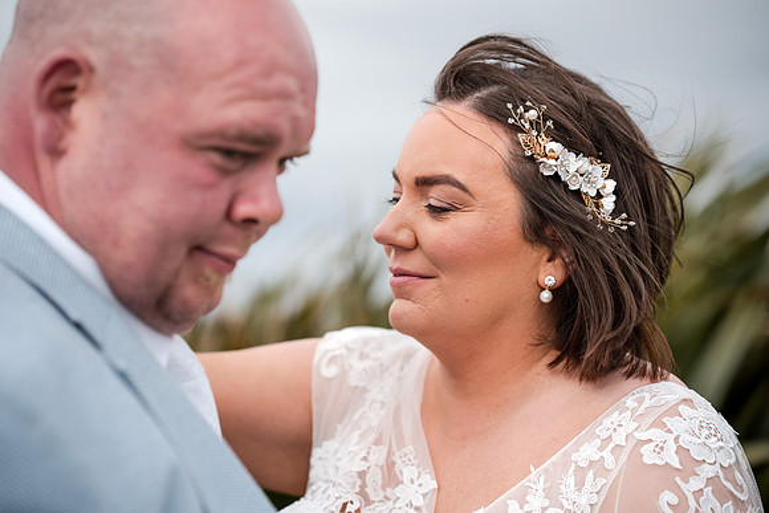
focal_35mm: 85
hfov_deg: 23.9
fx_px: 1816
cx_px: 384
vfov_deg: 16.1
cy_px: 256
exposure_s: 1/1600
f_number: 2.8
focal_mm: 85
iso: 100
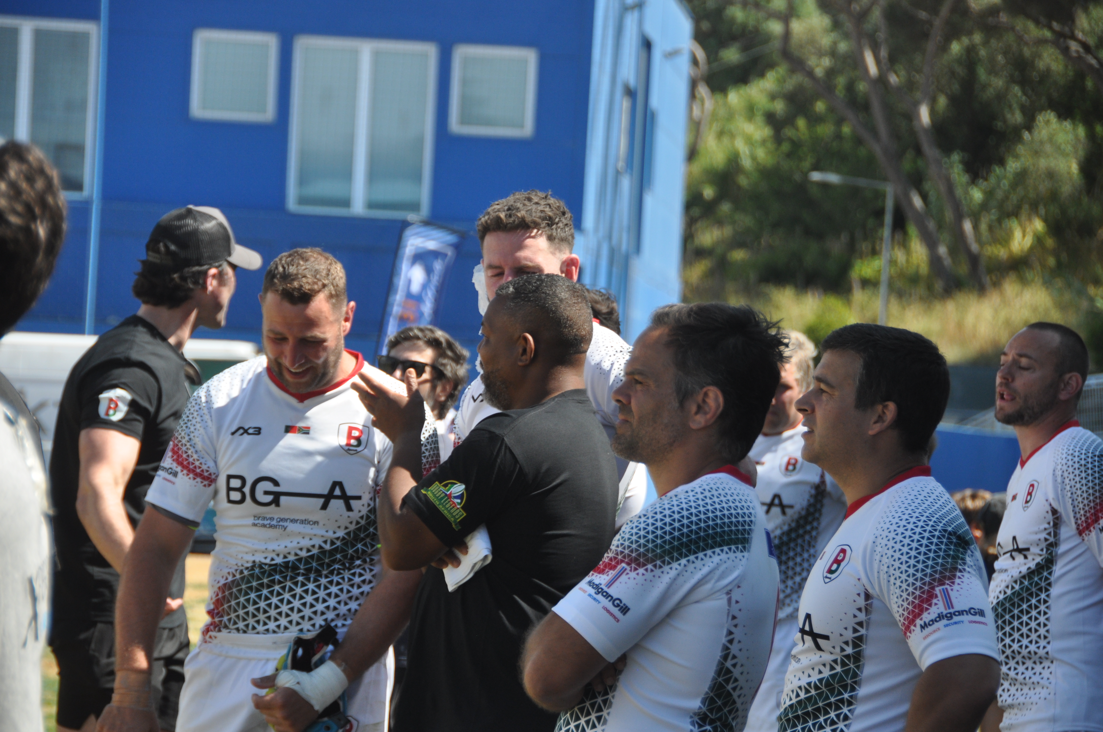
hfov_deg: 12.2
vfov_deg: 8.2
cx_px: 552
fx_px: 5141
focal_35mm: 168
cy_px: 366
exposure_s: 1/1000
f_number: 5.3
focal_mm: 112
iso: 400
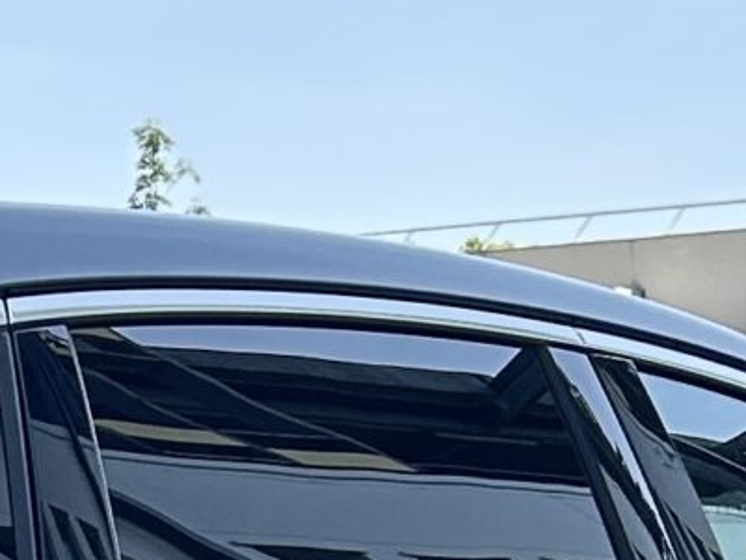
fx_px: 3578
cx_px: -383
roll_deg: +0.2
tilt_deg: -8.0
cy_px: 1375
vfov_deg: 8.2
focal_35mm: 166
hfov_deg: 11.4
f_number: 1.5
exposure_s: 1/1196
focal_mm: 5.7
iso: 50
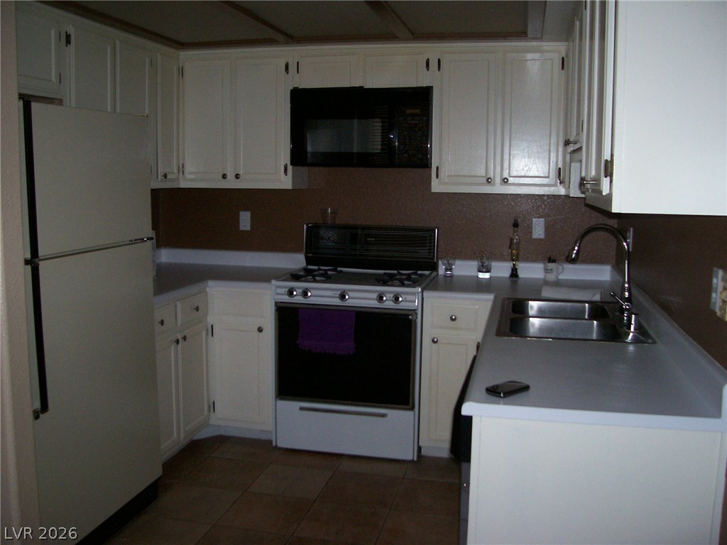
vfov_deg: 41.8
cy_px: 272
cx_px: 364
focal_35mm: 34
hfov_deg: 54.0
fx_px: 714
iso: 140
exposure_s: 1/112
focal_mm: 5.6
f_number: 2.7
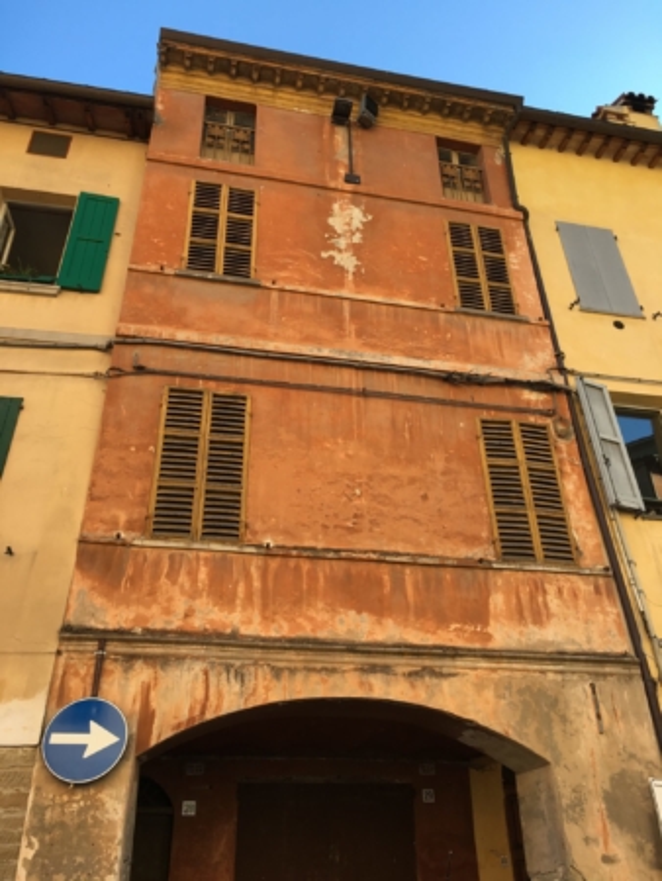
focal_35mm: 29
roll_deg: +0.7
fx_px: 739
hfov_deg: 48.3
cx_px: 331
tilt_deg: +31.4
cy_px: 440
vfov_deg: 61.6
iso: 25
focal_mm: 4.15
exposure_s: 1/285
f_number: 2.2
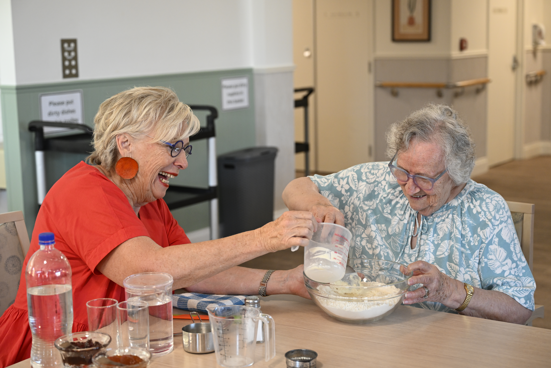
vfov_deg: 22.6
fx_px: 918
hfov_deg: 33.4
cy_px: 184
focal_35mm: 60
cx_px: 276
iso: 1600
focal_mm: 60
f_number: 4
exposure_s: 1/160
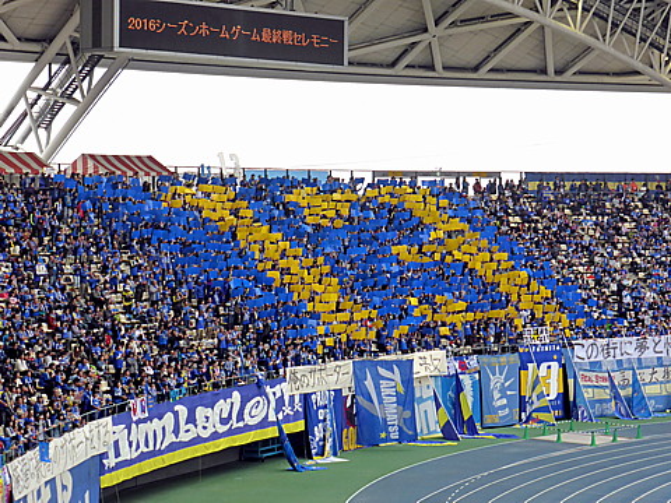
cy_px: 252
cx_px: 336
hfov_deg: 18.9
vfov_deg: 14.2
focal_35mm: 104
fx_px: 2016
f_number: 5.3
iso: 160
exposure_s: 1/60
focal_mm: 17.1
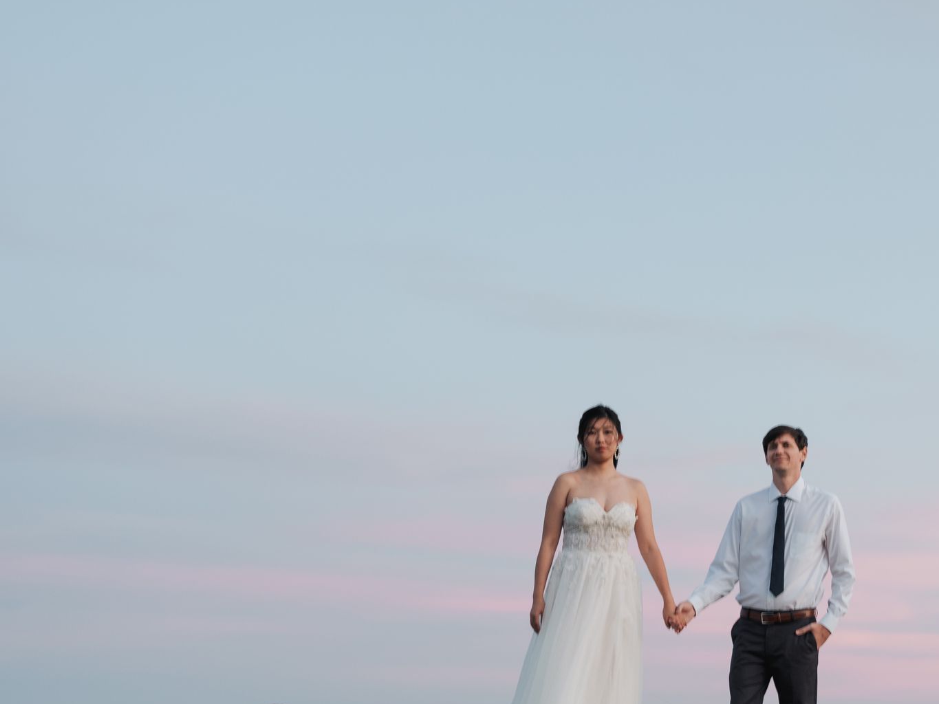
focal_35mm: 76
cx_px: 651
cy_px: 452
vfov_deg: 19.3
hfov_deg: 25.5
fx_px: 2062
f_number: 4.5
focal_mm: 50
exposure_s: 1/30
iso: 800
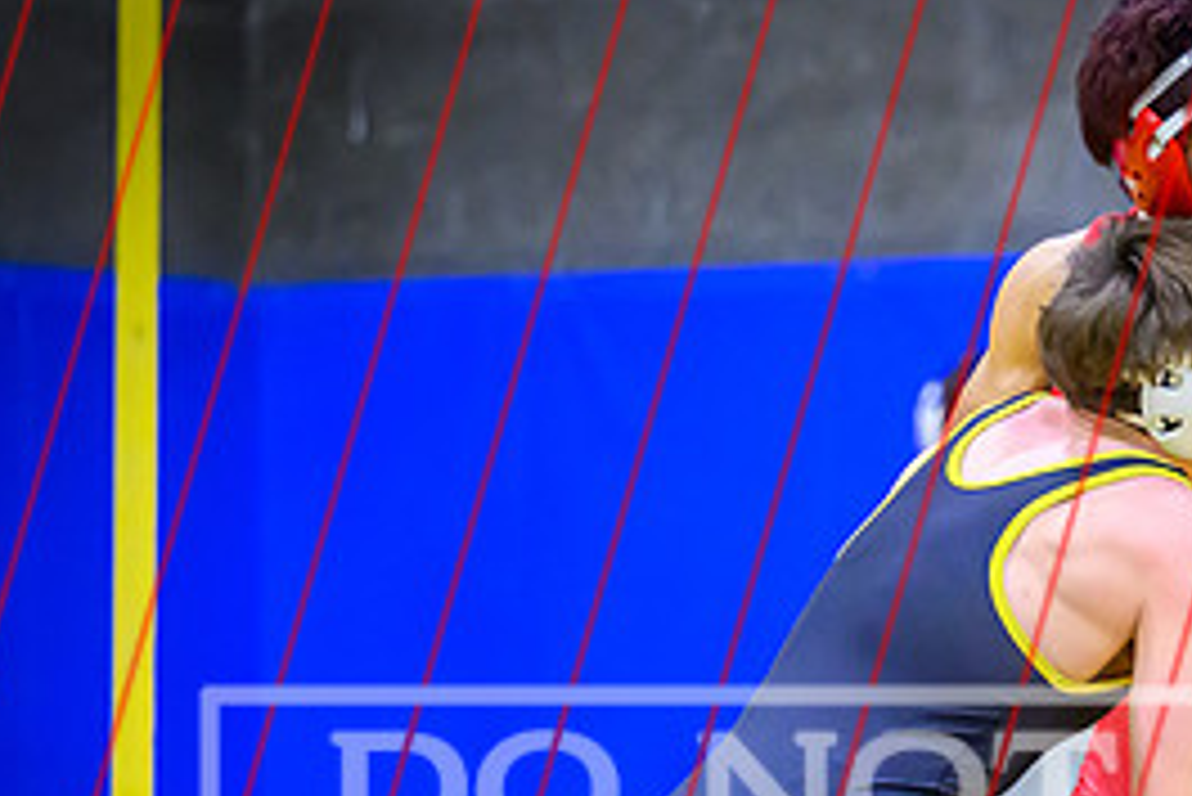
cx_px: 1207
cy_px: 682
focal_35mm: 342
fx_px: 11330
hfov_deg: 6.0
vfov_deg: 4.0
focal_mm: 135
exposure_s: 1/640
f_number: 2.8
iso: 8000
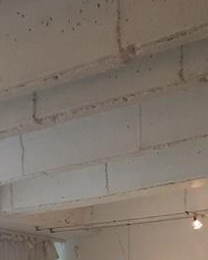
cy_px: 546
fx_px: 976
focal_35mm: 127
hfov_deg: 12.1
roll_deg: +0.0
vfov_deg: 12.9
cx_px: 191
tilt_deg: -6.0
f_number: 2.2
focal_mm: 4.15
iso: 50
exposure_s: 1/120
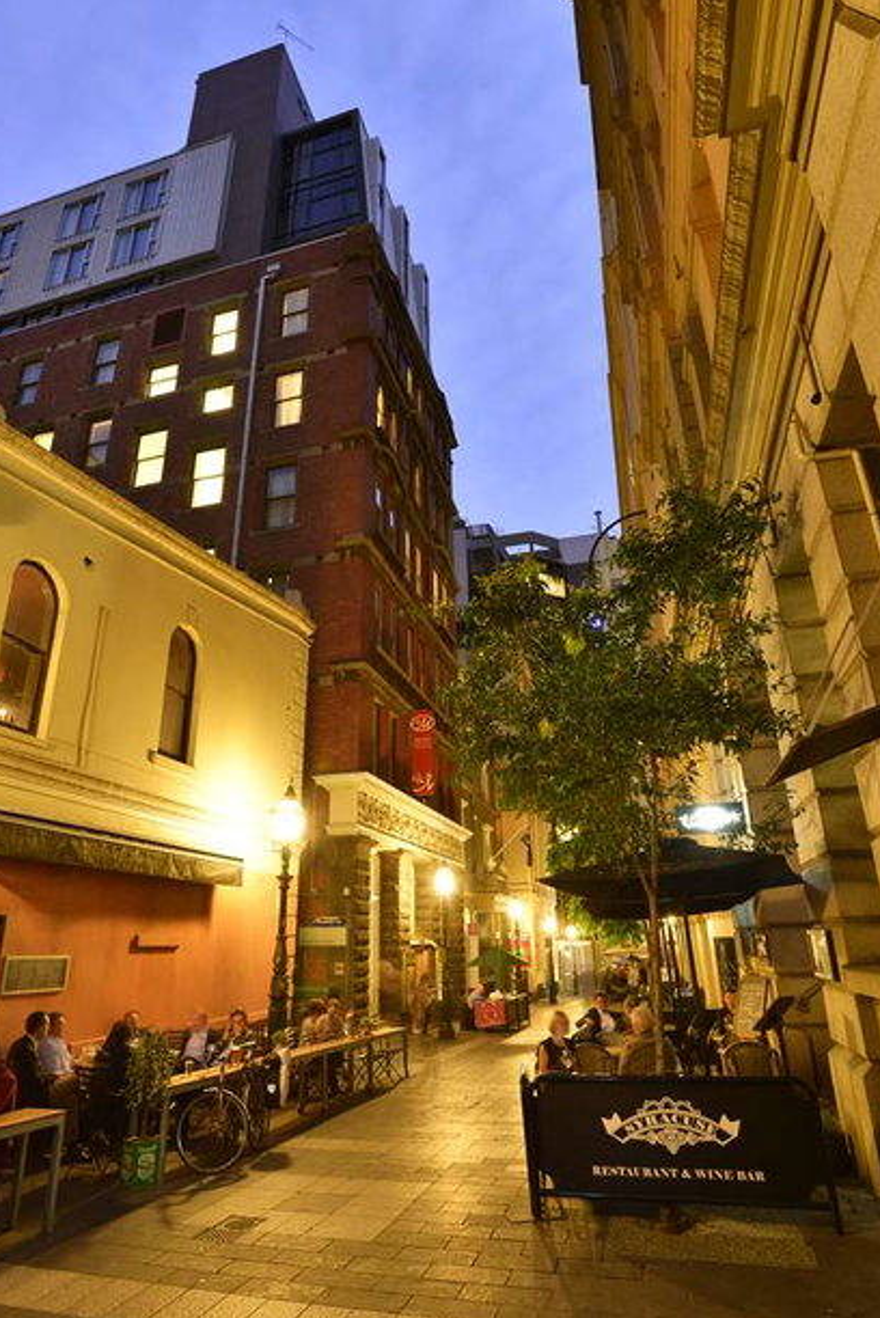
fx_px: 732
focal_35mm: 20
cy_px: 648
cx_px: 401
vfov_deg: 83.9
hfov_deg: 61.9
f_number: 10
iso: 400
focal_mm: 17
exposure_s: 5
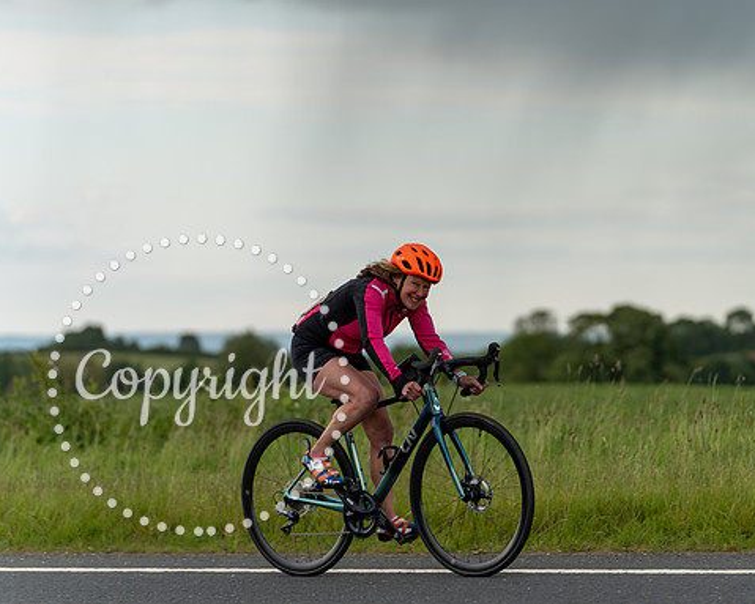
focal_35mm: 167
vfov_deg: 9.3
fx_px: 3731
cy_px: 302
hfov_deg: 11.6
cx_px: 446
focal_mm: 142
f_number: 3.2
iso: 250
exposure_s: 1/500
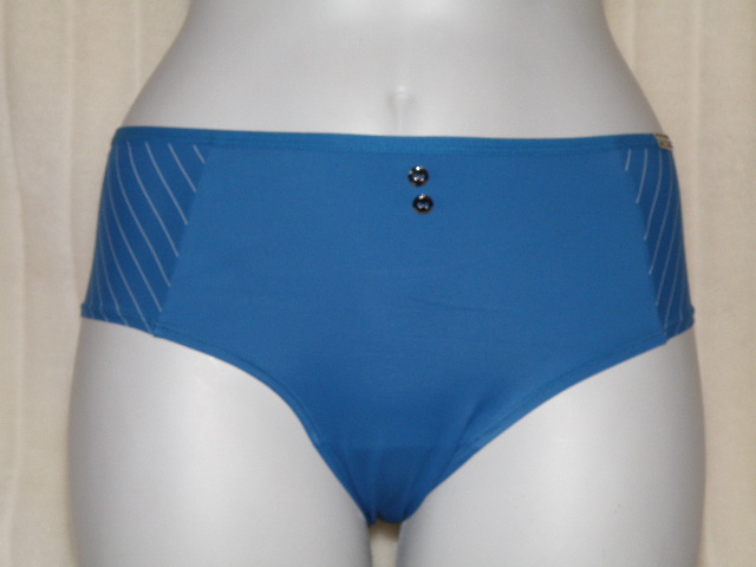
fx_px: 1245
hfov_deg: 33.8
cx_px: 378
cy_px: 284
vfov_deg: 25.7
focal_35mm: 57
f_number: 5.6
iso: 100
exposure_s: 1/60
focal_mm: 10.25
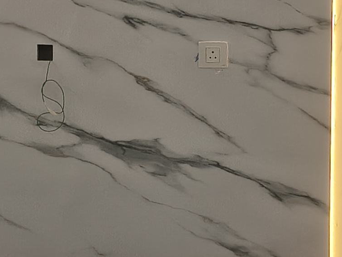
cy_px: 123
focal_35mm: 130
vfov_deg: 11.4
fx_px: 1284
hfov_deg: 15.1
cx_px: 236
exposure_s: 1/145
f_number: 1.8
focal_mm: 5.56
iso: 100
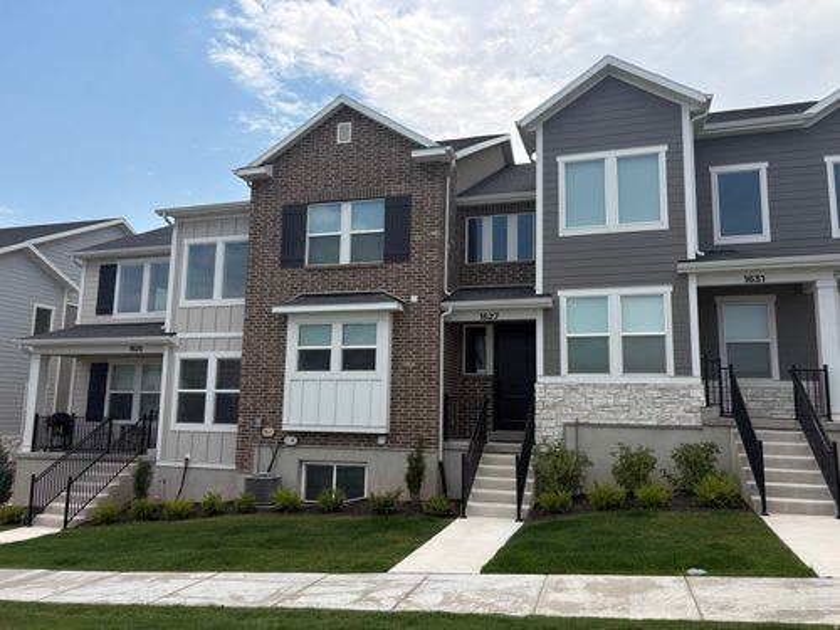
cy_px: 315
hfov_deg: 67.3
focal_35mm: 26
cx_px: 420
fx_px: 631
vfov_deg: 53.1
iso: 50
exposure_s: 1/4065
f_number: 1.6
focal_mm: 5.96
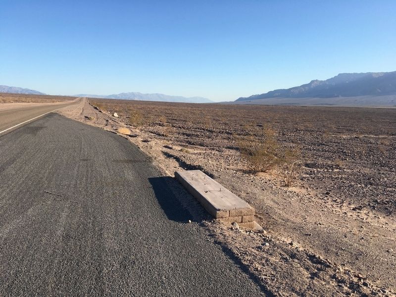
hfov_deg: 61.7
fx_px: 332
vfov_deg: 48.2
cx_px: 198
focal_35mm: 29
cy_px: 148
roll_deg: -0.1
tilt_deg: -7.9
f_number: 2.2
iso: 25
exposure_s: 1/1115
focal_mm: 4.15
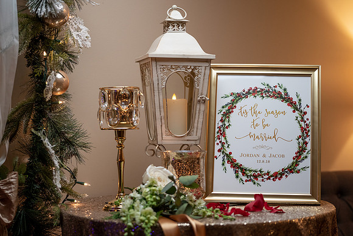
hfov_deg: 28.3
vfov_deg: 19.1
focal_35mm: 71
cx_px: 178
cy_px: 119
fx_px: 701
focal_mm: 70
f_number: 2.8
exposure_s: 1/200
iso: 1250
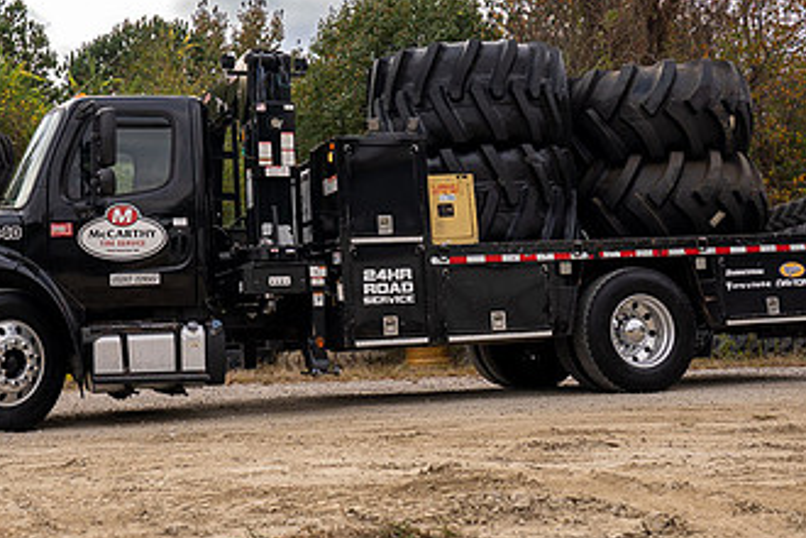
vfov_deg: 26.3
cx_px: 325
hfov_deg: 38.7
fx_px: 1142
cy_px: 182
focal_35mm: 51
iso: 100
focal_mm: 29
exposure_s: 1/125
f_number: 5.6
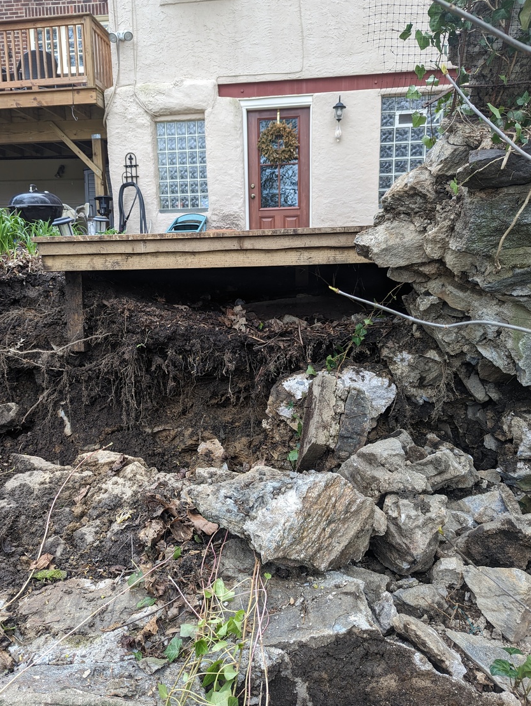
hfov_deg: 53.1
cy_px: 367
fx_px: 531
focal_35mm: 26
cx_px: 253
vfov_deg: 67.2
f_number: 1.85
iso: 44
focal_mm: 6.81
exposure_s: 1/170
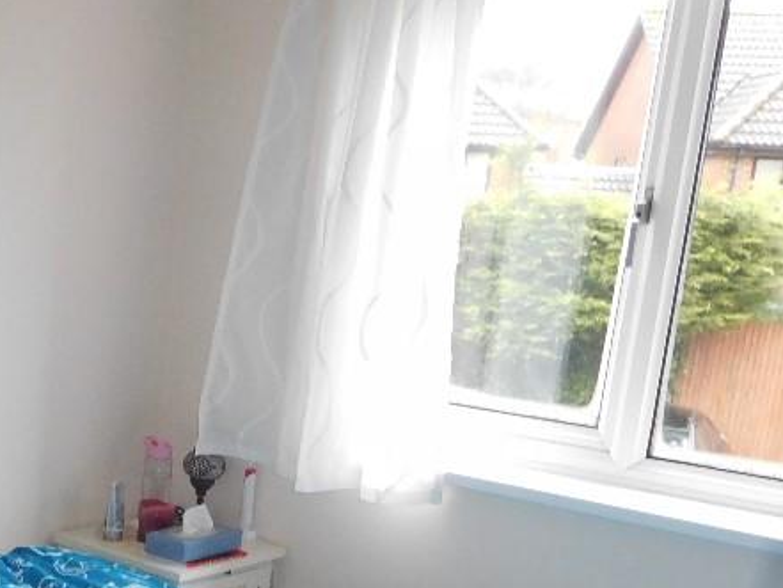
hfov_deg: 30.3
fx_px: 1312
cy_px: 531
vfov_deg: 24.5
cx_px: -41
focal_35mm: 58
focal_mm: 4.5
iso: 400
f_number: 3.4
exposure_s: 1/30
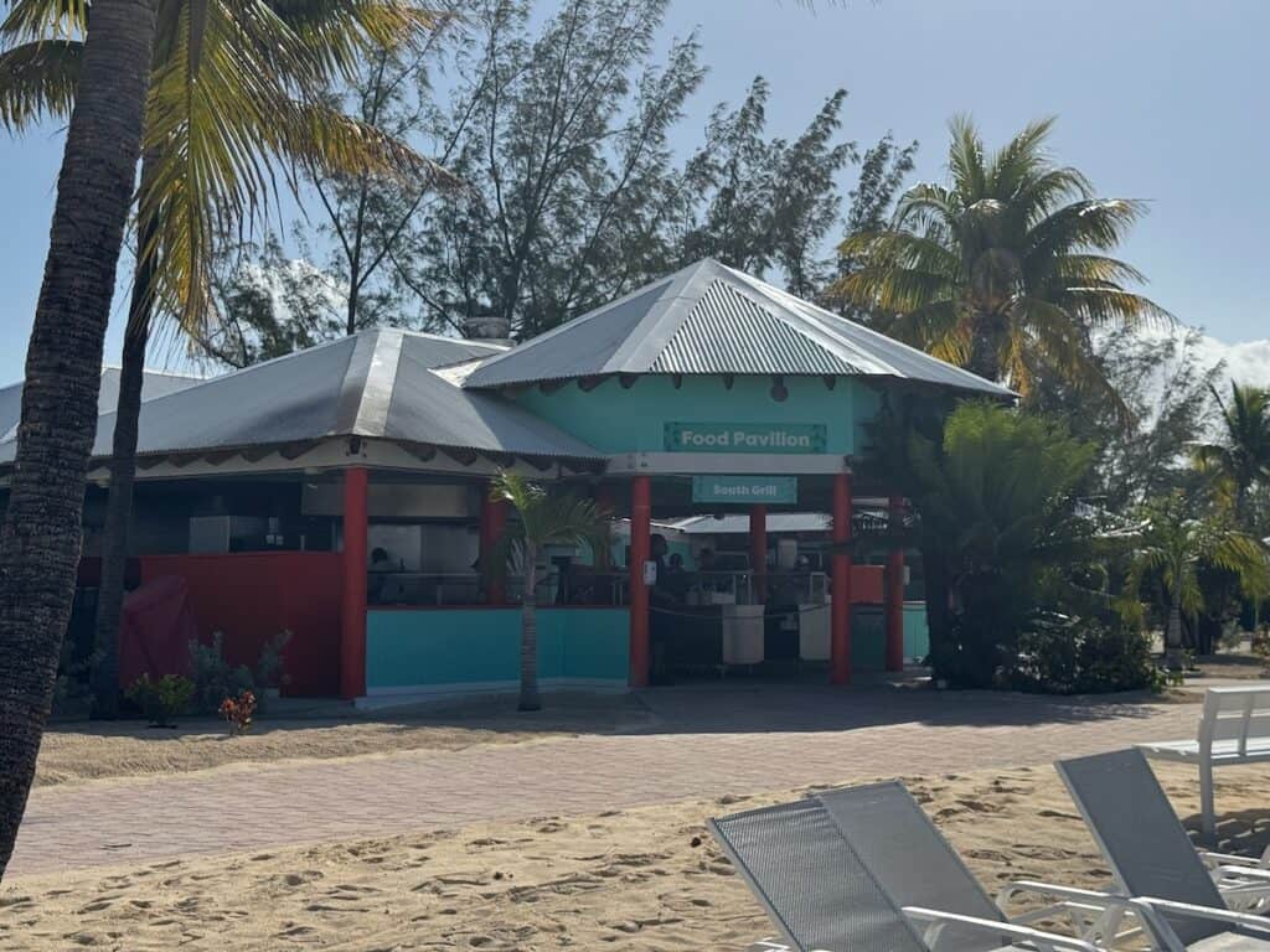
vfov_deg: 30.3
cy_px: 476
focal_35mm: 48
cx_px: 635
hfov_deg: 39.7
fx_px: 1761
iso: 64
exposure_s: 1/10526
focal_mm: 6.76
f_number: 1.78
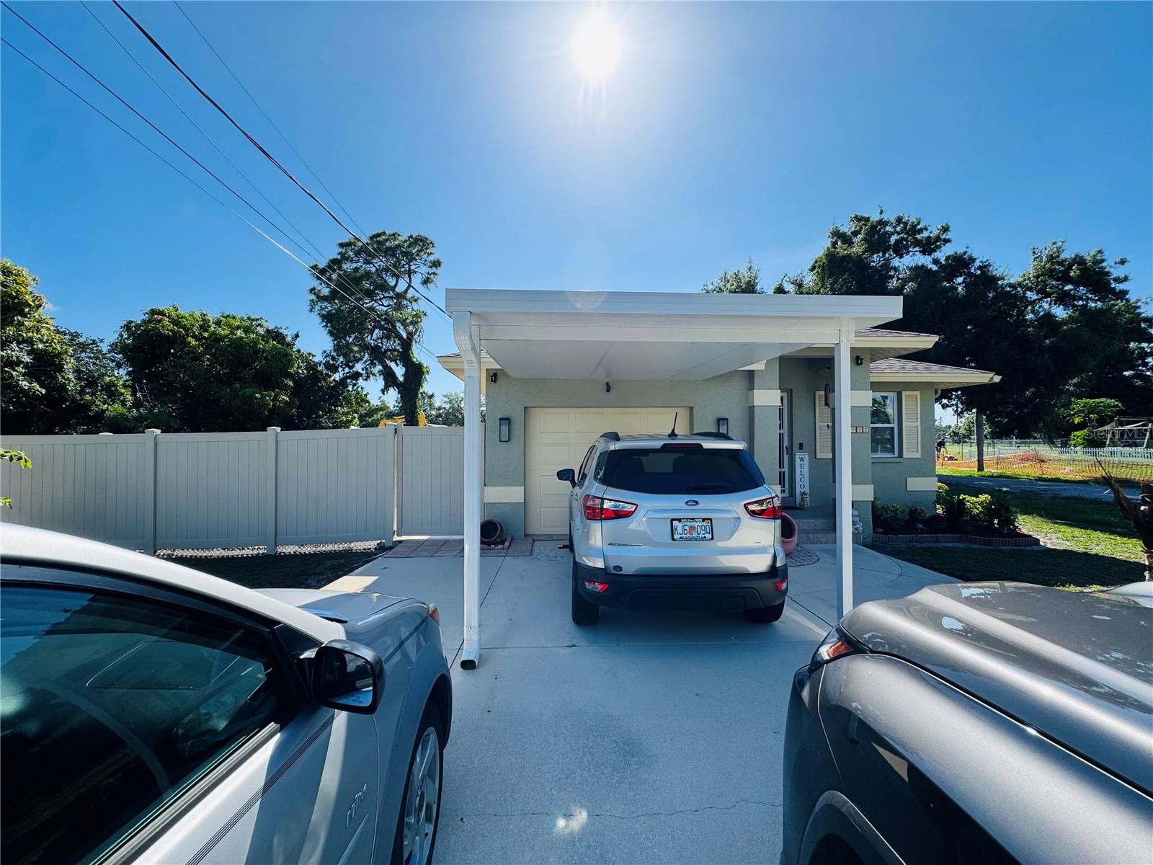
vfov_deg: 85.7
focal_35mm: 14
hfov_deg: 102.1
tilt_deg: +2.6
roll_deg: +0.3
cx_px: 576
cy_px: 432
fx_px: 466
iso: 50
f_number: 2.2
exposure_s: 1/1178
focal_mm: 2.22
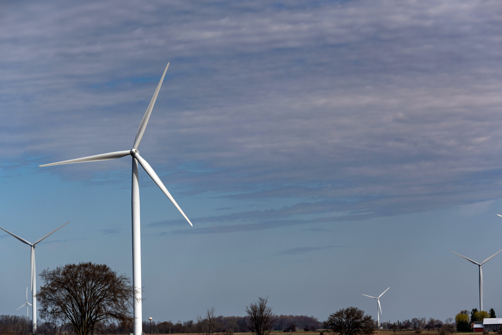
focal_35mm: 132
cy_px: 177
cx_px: 246
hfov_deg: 15.5
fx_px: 1840
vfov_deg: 10.4
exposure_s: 1/5000
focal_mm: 122
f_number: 5
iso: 200
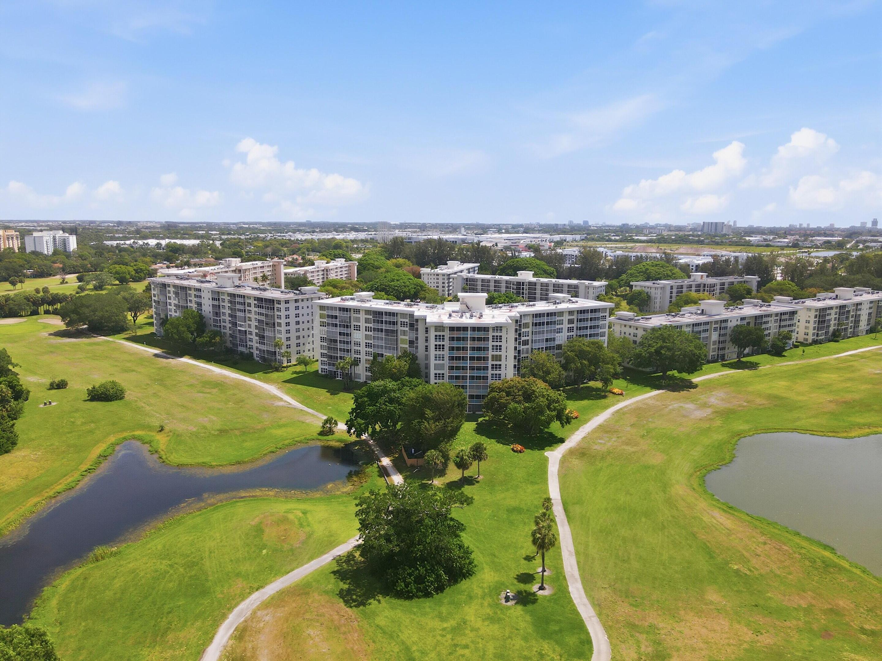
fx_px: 612
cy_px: 330
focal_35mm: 24
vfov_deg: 56.8
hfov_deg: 71.6
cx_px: 441
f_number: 2.8
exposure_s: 1/20
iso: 100
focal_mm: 4.5
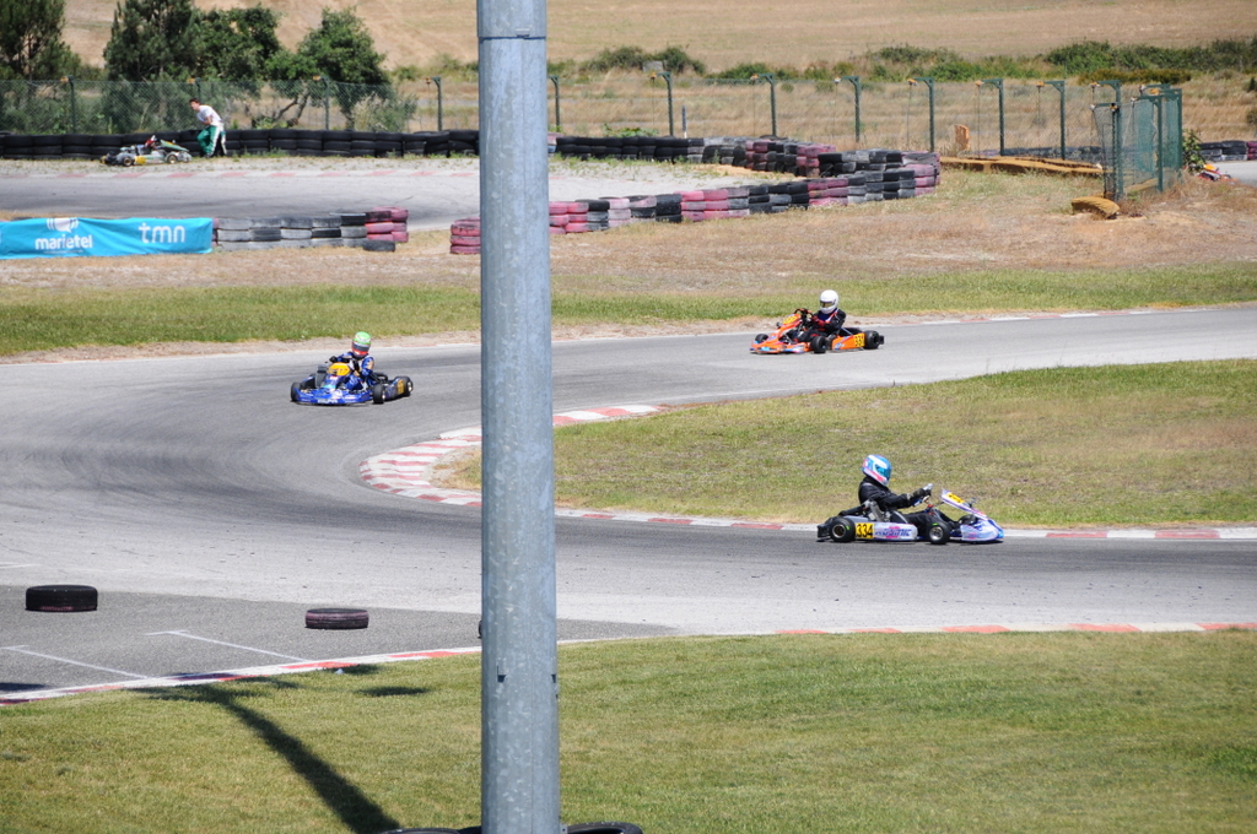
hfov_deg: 10.2
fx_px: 7062
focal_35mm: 202
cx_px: 628
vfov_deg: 6.8
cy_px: 417
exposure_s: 1/2000
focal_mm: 135
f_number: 5.6
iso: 400
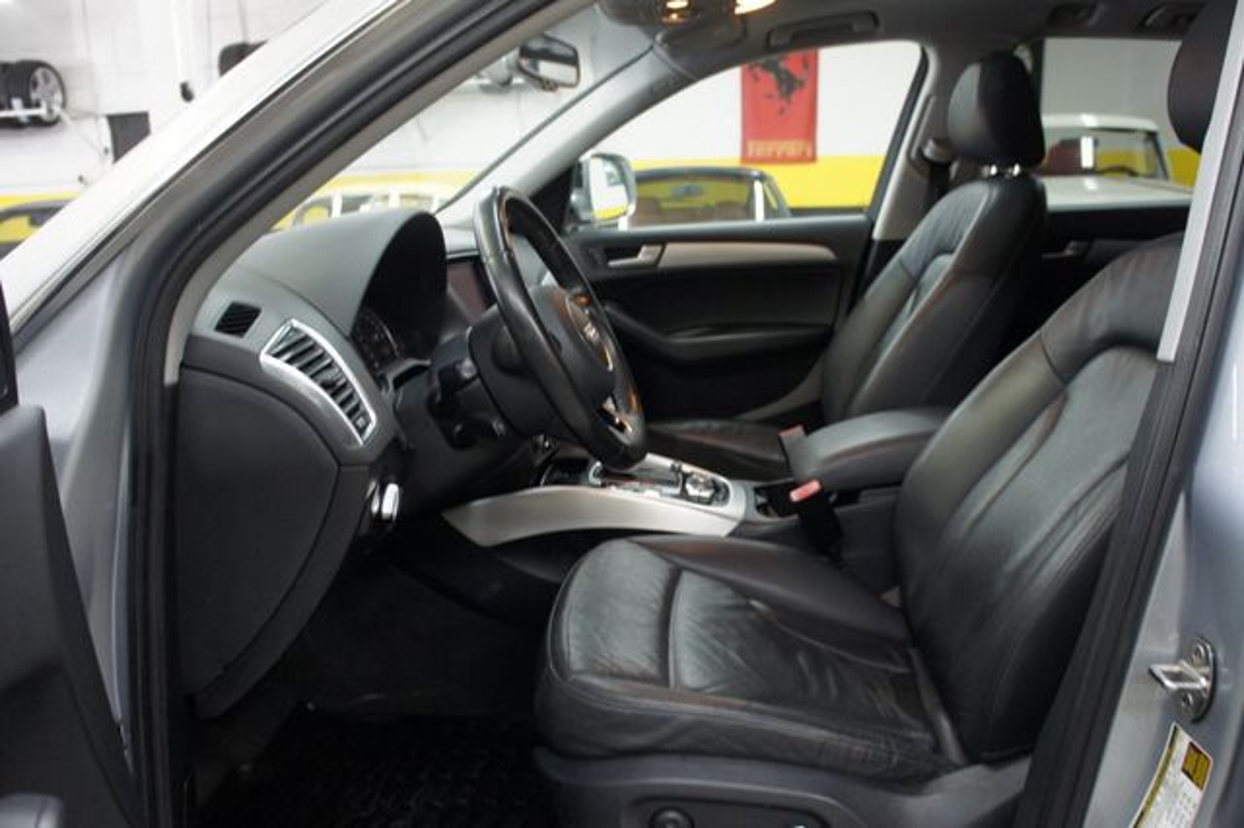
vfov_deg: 47.9
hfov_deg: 67.4
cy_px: 414
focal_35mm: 27
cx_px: 622
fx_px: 932
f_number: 3.5
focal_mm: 18
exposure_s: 1/30
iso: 800
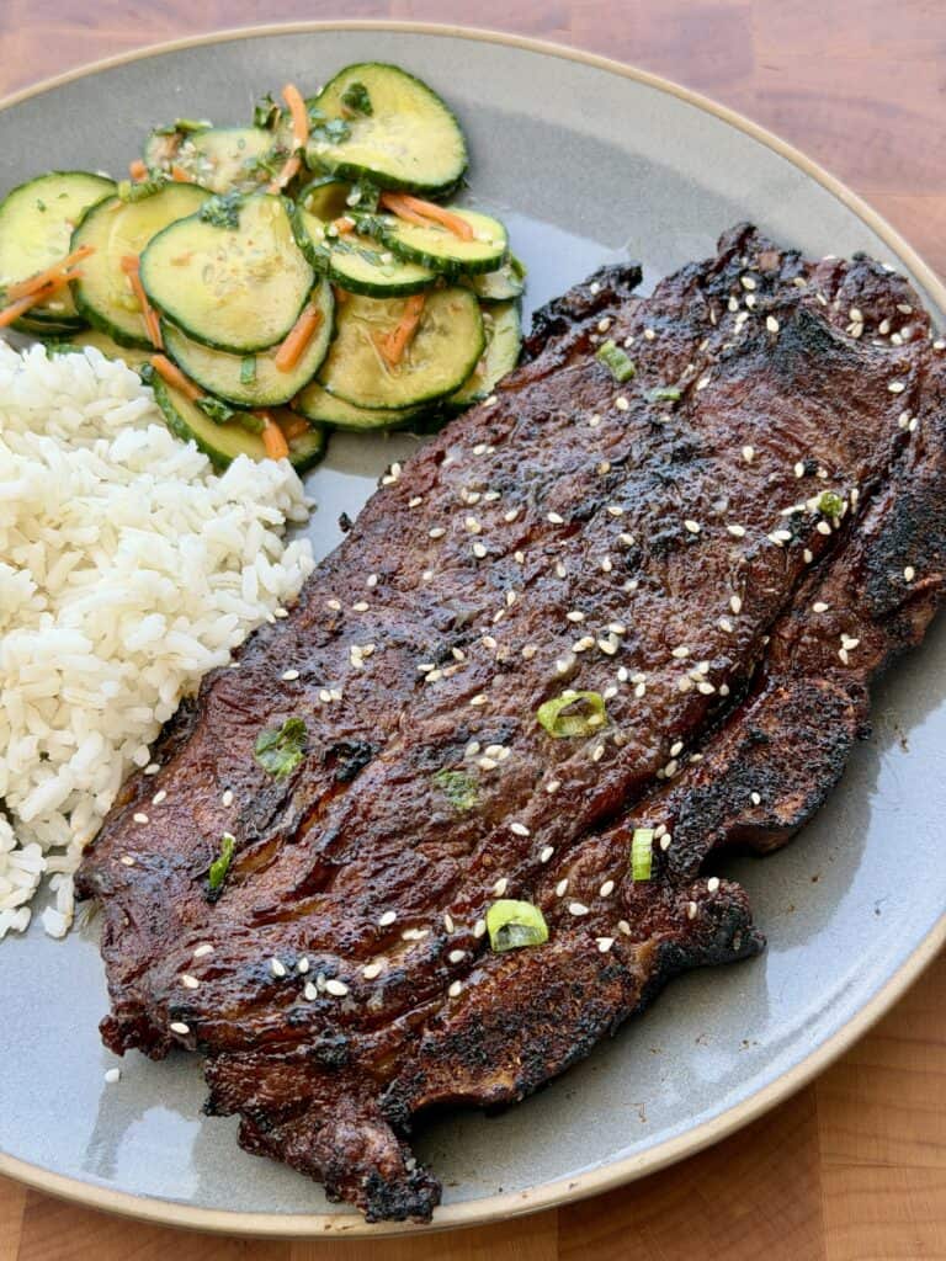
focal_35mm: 48
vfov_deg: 39.7
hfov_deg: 30.3
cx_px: 473
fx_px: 1749
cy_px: 630
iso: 64
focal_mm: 6.76
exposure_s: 1/631
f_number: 1.78
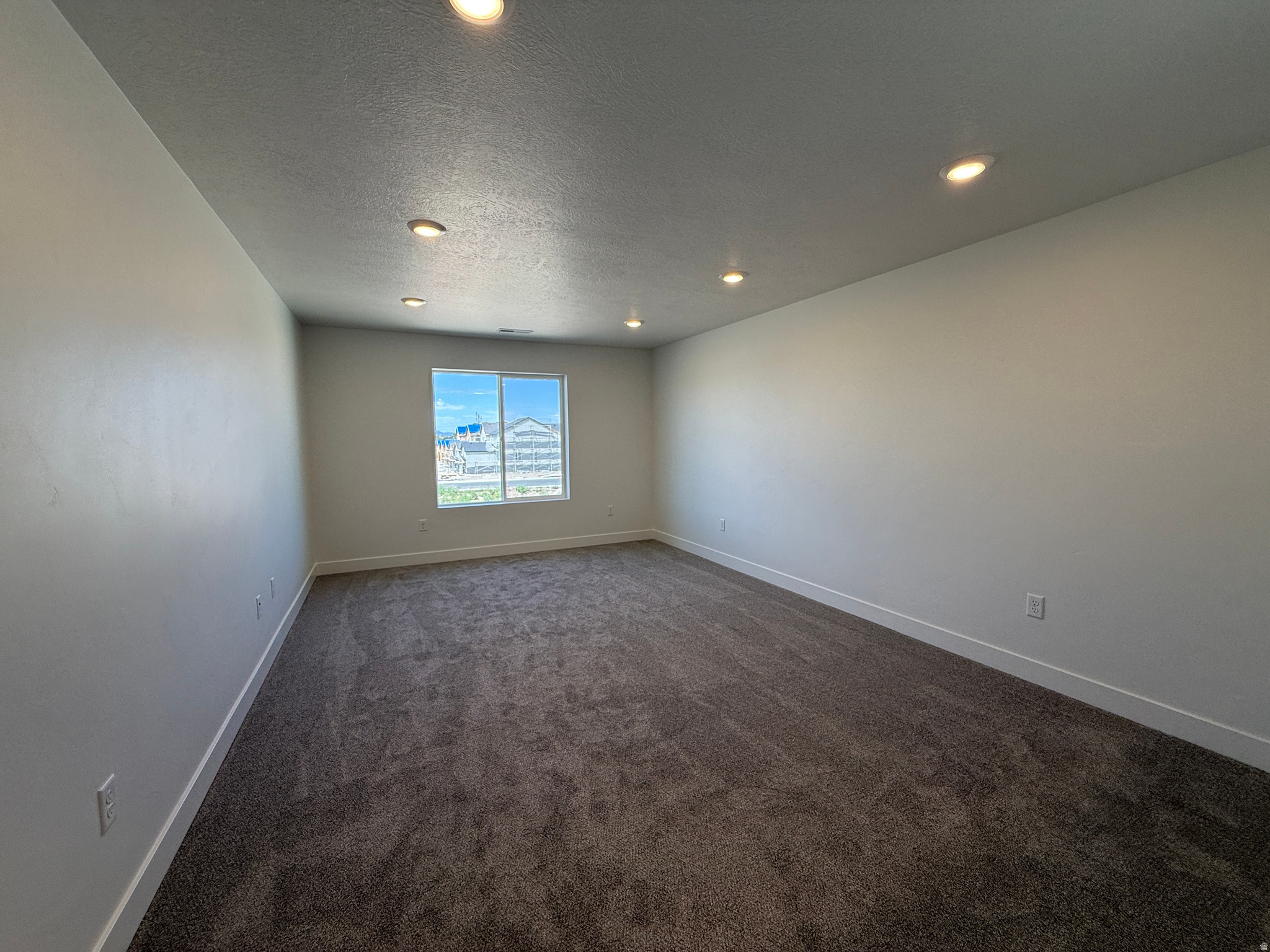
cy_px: 476
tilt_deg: -3.7
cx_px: 635
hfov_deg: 102.1
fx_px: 514
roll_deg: +1.0
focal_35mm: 14
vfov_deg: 85.7
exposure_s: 1/176
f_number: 2.2
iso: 64
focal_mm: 2.22
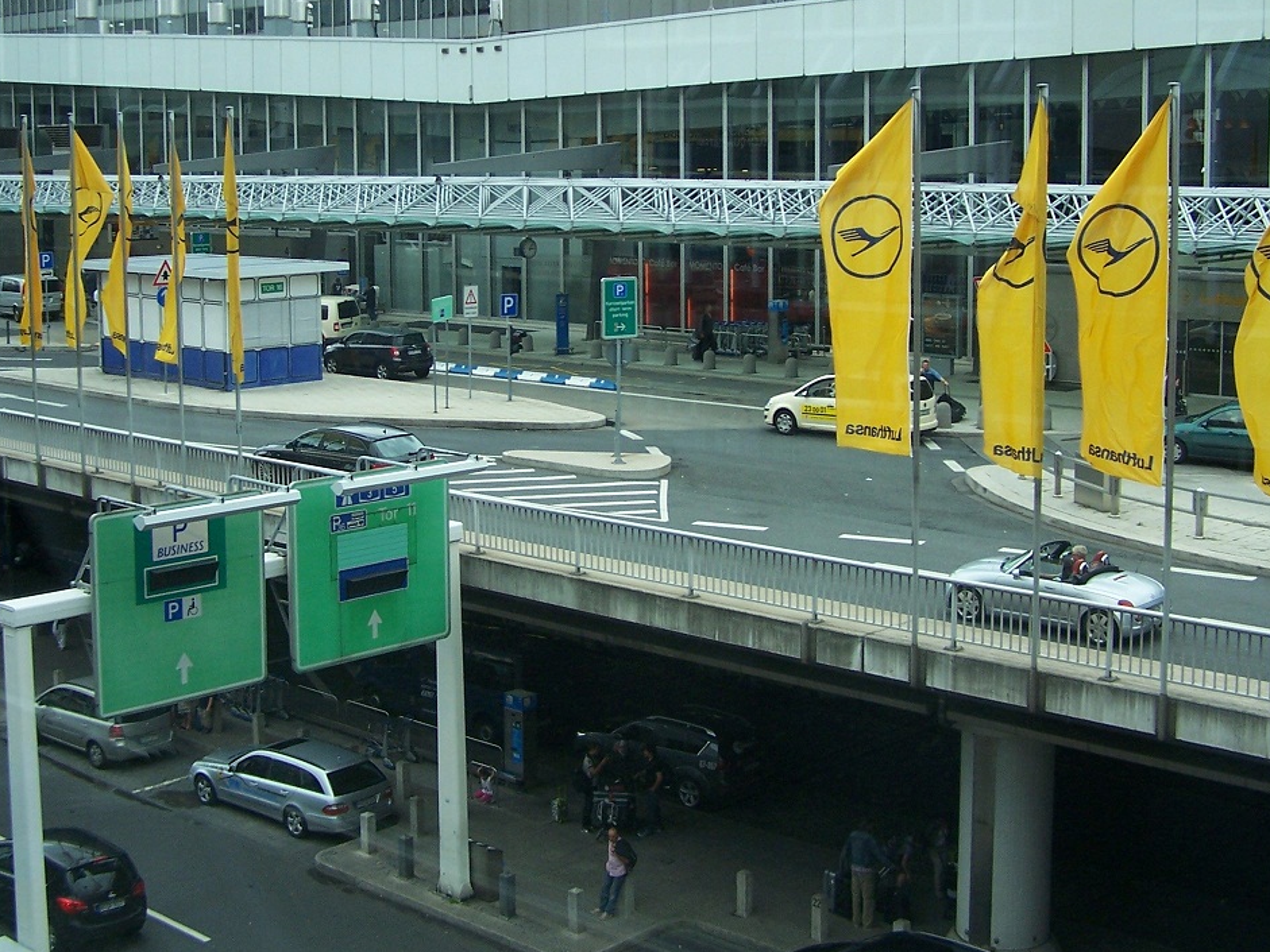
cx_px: 576
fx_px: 1908
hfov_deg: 36.8
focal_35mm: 52
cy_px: 336
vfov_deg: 27.9
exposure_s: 1/350
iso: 80
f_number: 2.8
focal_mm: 6.3
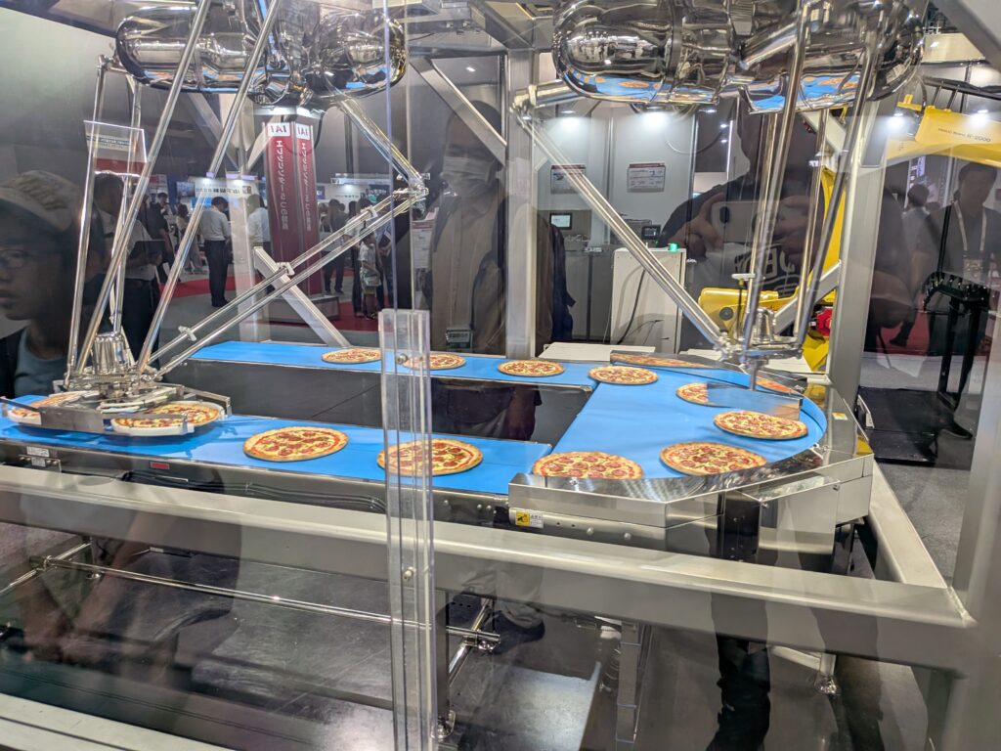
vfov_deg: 56.8
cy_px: 376
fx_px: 694
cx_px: 500
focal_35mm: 24
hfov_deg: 71.6
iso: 277
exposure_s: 1/120
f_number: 1.7
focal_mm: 4.53
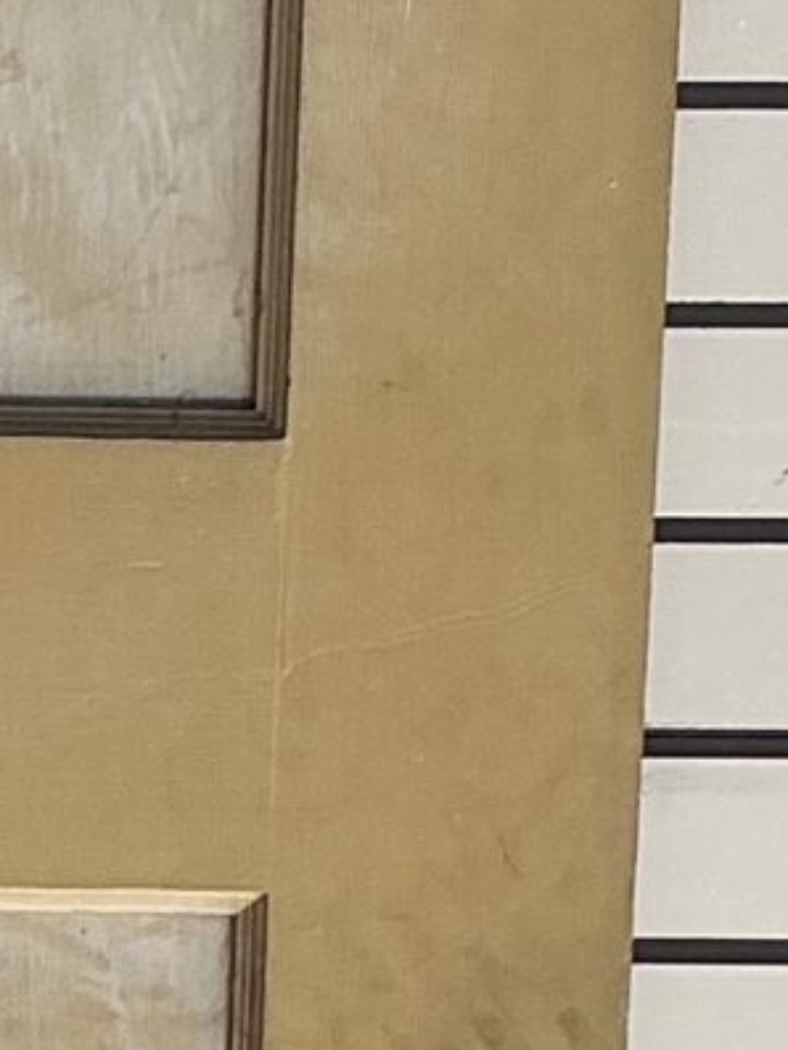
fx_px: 5673
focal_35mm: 187
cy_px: 931
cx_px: -233
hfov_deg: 7.9
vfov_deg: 10.5
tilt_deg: -13.2
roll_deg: -0.1
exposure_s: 1/120
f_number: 1.8
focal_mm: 3
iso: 25
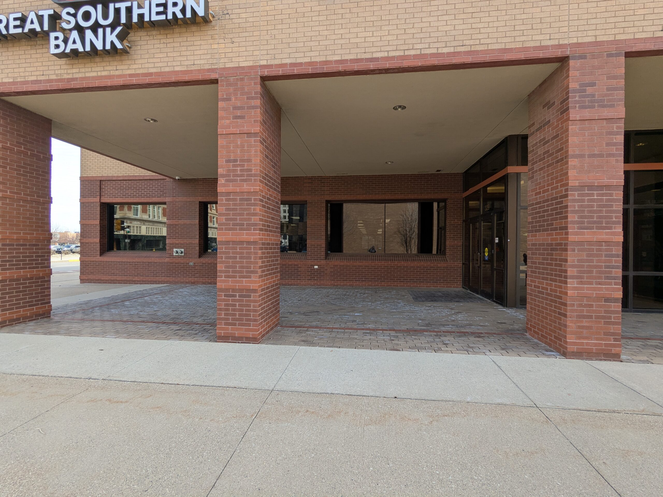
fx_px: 306
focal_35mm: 16
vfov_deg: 78.1
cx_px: 332
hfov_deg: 94.5
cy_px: 248
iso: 42
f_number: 2.2
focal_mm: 2.35
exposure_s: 1/298
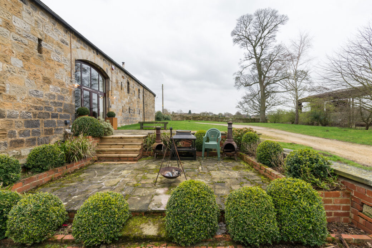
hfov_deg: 100.4
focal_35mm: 15
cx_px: 186
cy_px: 124
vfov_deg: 77.4
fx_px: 155
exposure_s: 1/60
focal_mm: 15
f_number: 9
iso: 200
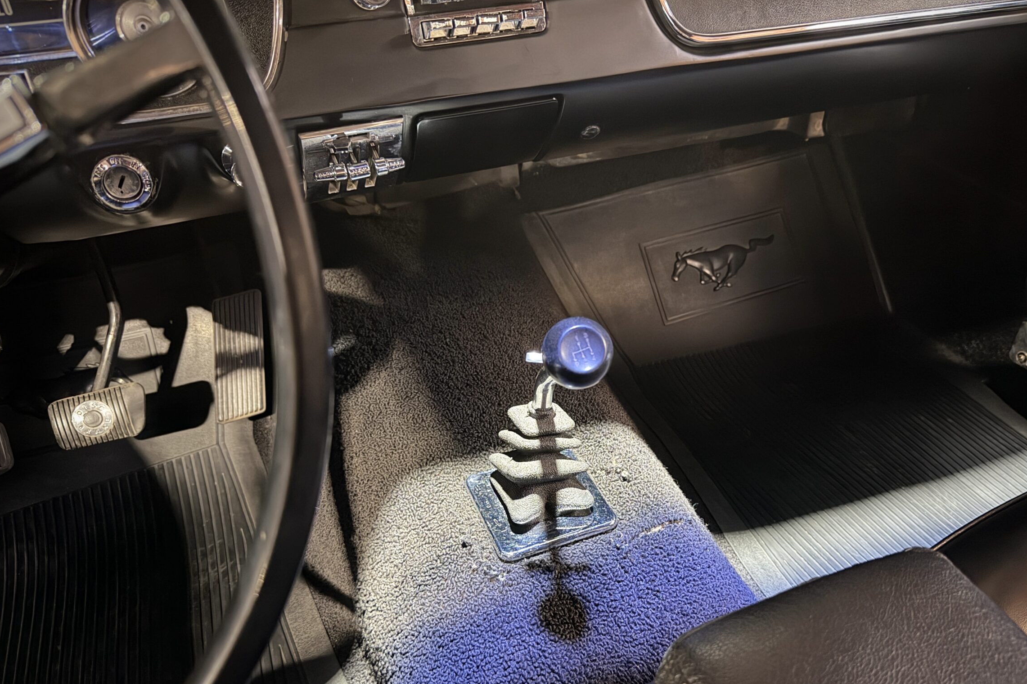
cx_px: 571
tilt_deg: -37.9
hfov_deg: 65.3
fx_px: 799
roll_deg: -0.1
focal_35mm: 28
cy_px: 416
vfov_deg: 46.1
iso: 1250
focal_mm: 6.76
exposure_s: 1/9
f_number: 1.78
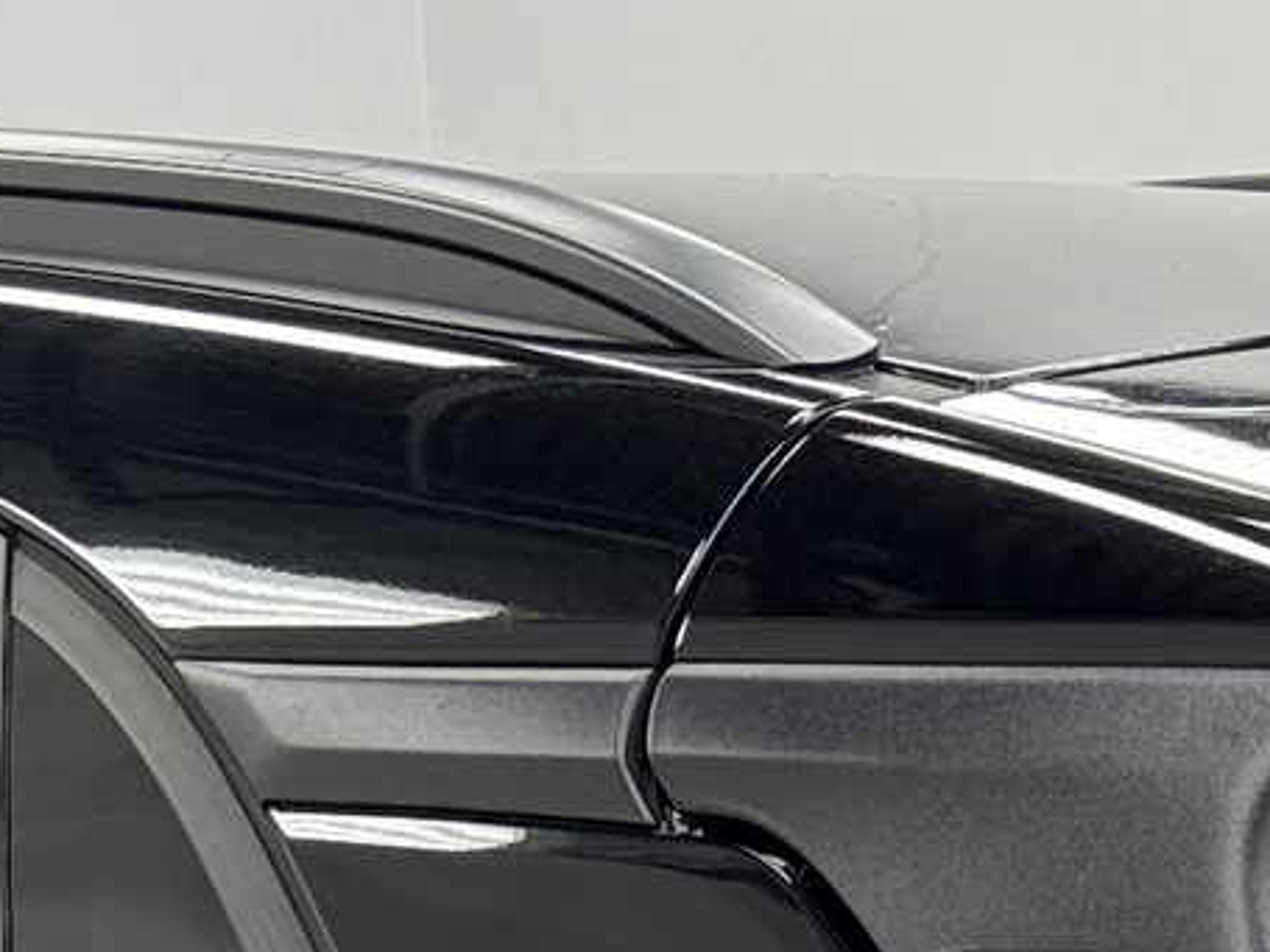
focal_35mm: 152
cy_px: 2429
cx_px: 1119
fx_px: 5575
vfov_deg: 8.7
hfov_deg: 12.9
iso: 80
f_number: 1.78
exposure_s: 1/488
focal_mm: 6.76
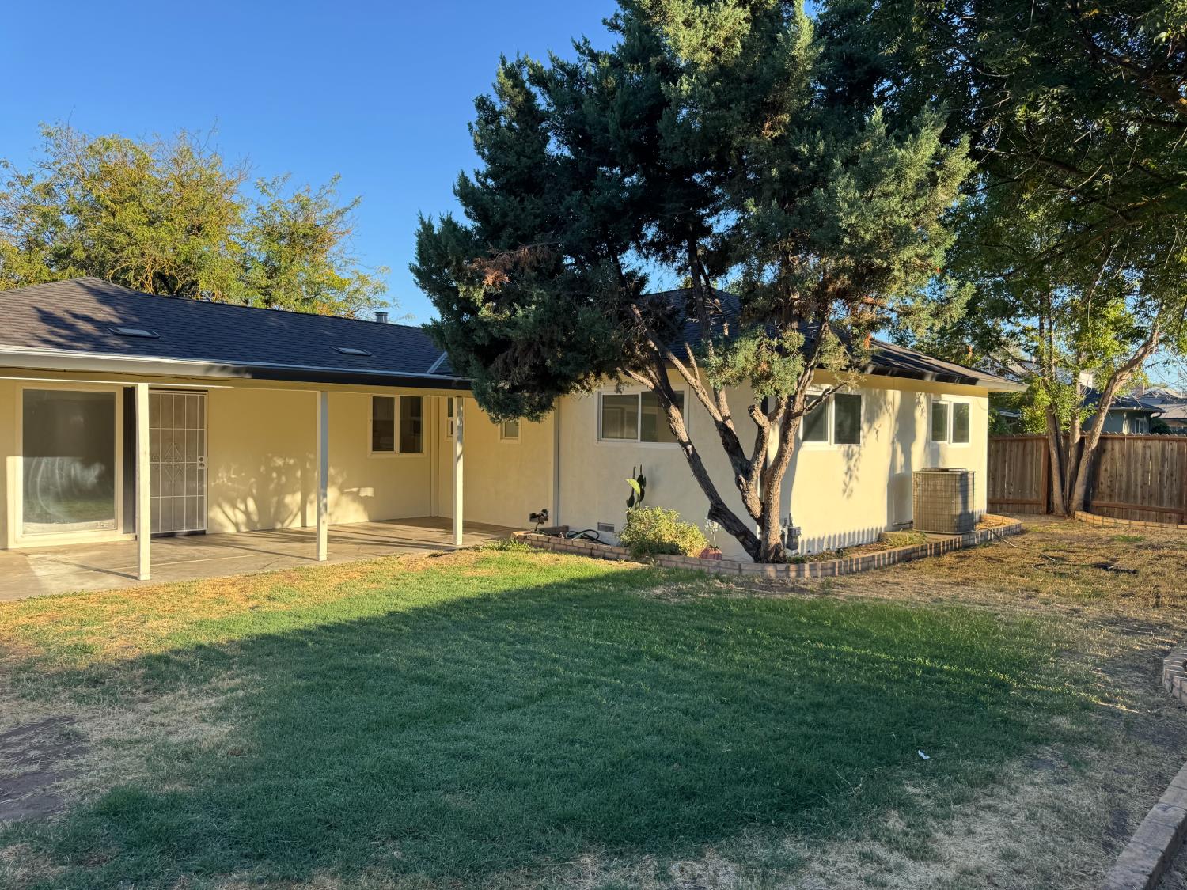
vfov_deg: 56.8
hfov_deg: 71.6
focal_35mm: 24
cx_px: 594
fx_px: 823
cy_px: 445
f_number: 1.78
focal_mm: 6.76
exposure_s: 1/1094
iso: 80
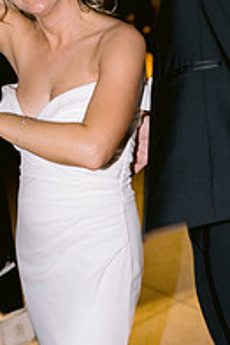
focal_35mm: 80
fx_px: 768
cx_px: 72
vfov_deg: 24.8
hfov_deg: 17.0
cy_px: 49
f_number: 2.8
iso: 640
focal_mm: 35
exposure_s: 1/40
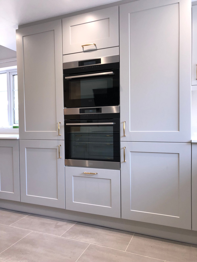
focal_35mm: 28
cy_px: 131
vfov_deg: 63.4
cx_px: 98
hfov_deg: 49.7
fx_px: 212
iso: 64
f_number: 1.8
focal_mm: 4
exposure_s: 1/100
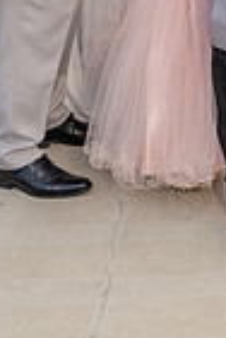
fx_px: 1083
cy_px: -84
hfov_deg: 11.8
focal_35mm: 115
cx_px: 230
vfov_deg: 16.9
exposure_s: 1/125
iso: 200
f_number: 6.3
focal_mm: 24
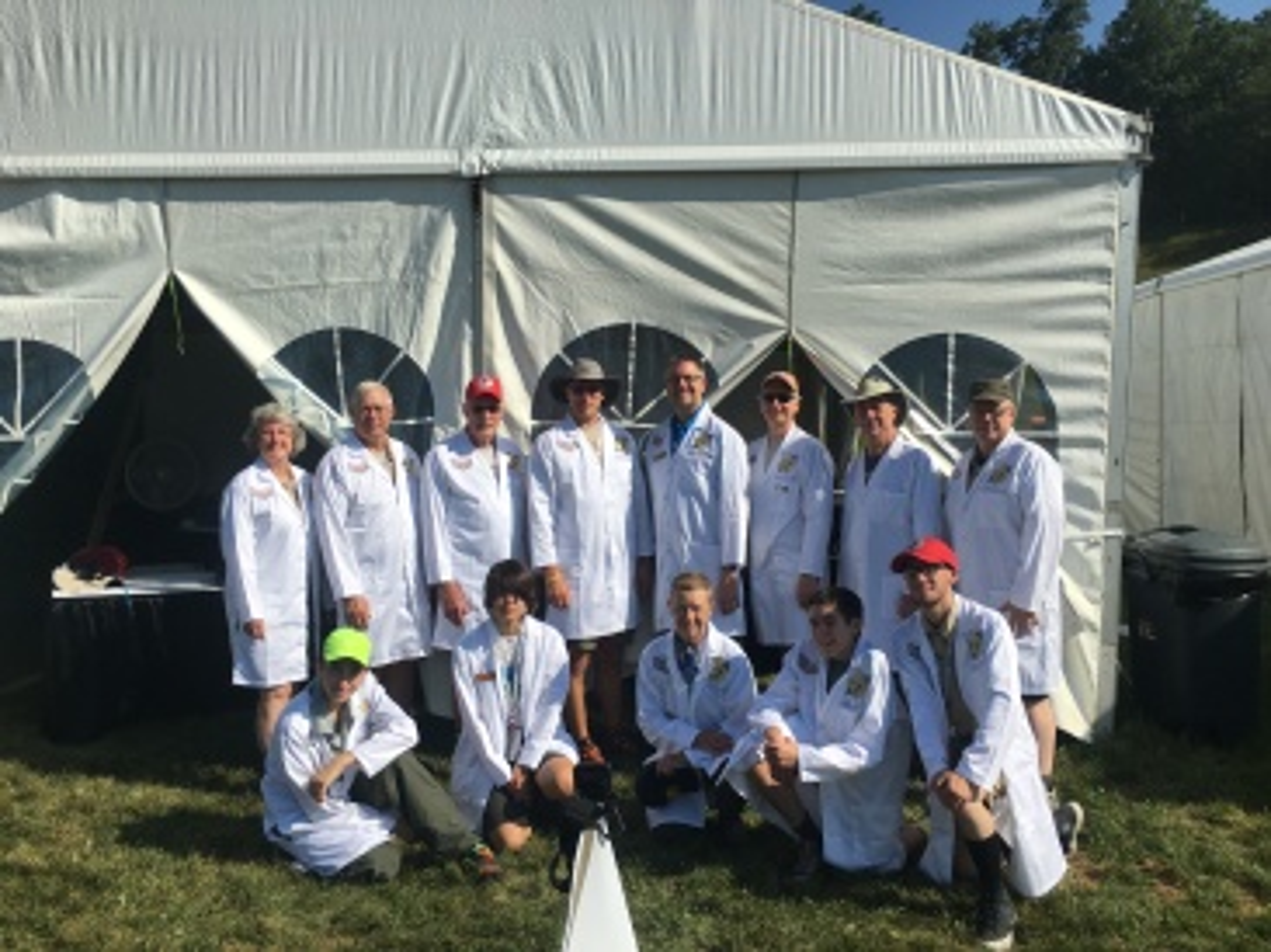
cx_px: 636
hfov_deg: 61.7
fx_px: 1064
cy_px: 476
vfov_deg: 48.2
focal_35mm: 29
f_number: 2.2
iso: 25
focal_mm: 4.15
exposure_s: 1/2849
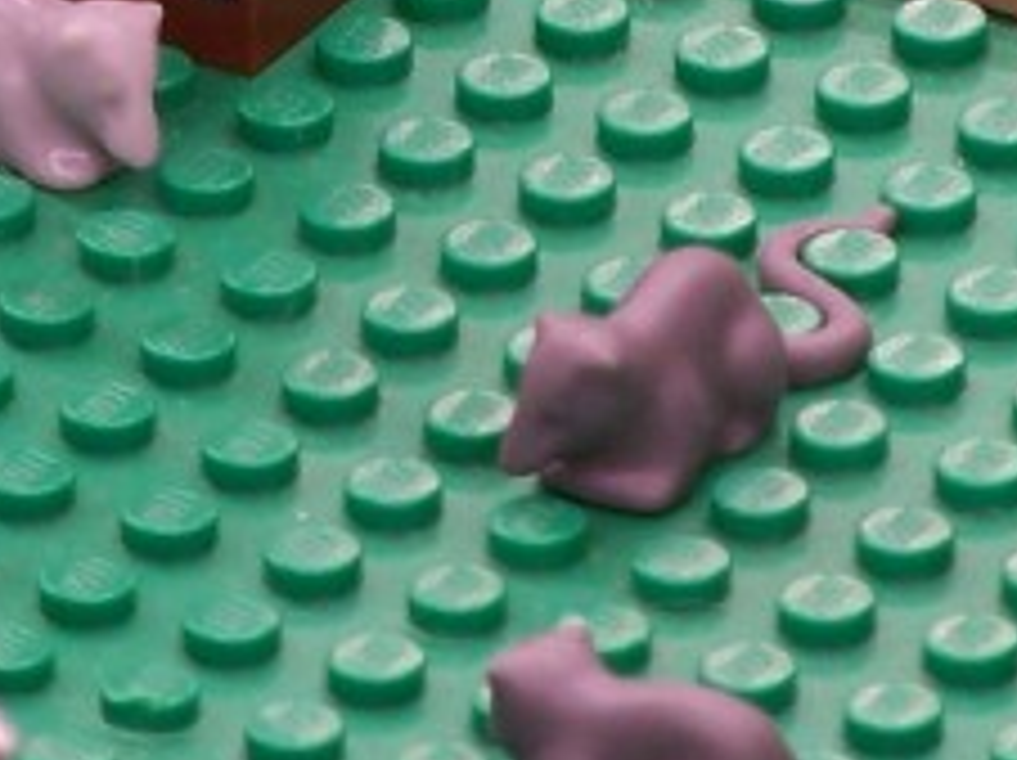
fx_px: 31696
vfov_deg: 1.4
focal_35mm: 1080
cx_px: 616
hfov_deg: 1.8
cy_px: -427
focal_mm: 39.5
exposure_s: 1/2
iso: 80
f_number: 3.3
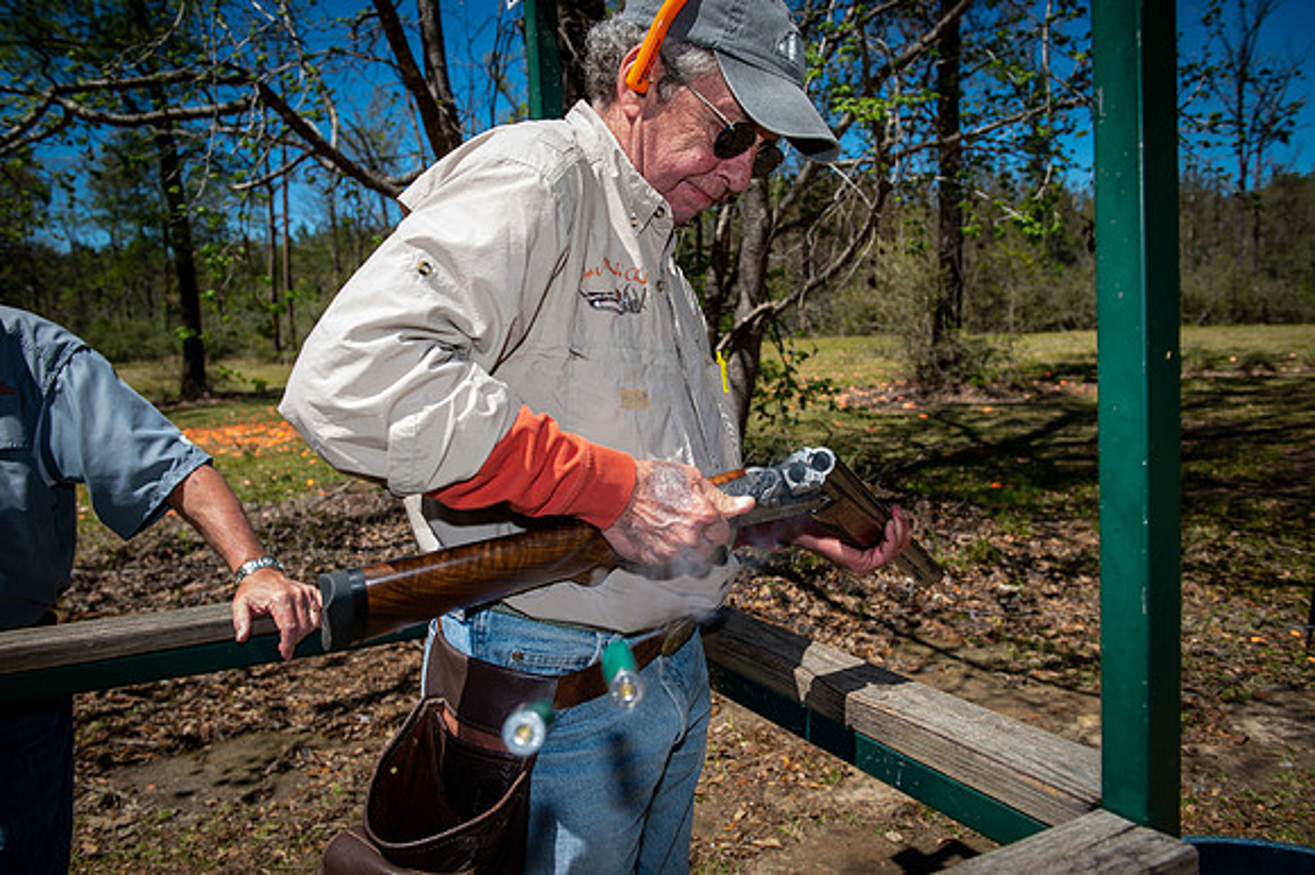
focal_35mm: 28
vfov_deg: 46.4
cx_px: 658
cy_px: 438
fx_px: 1022
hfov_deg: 65.5
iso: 50
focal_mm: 28
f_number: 5.6
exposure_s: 1/250
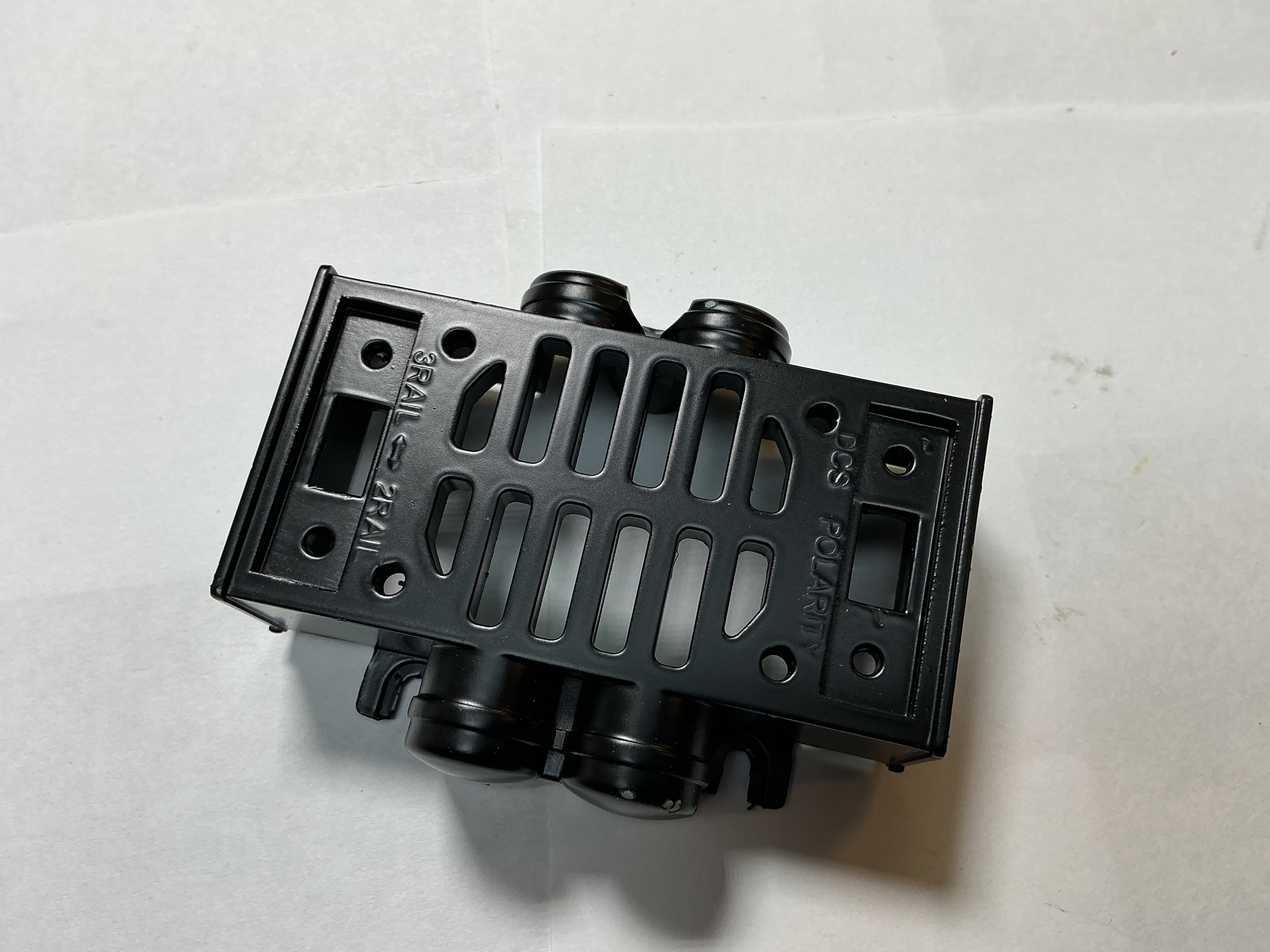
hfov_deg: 61.7
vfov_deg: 48.2
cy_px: 476
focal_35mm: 29
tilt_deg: -74.3
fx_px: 1064
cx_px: 635
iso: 20
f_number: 1.8
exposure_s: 1/120
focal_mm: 3
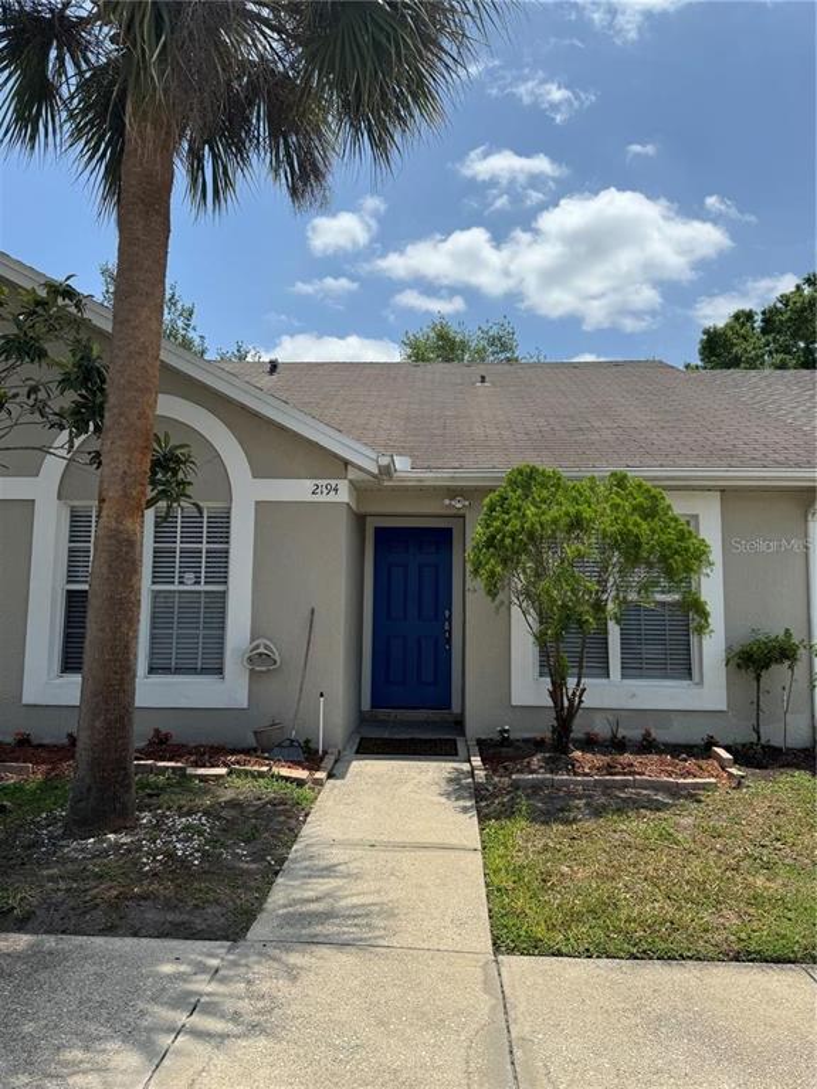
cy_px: 544
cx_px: 408
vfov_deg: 71.6
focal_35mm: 24
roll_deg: -0.9
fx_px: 755
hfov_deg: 56.8
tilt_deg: +5.8
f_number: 1.78
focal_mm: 6.86
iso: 80
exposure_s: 1/5814
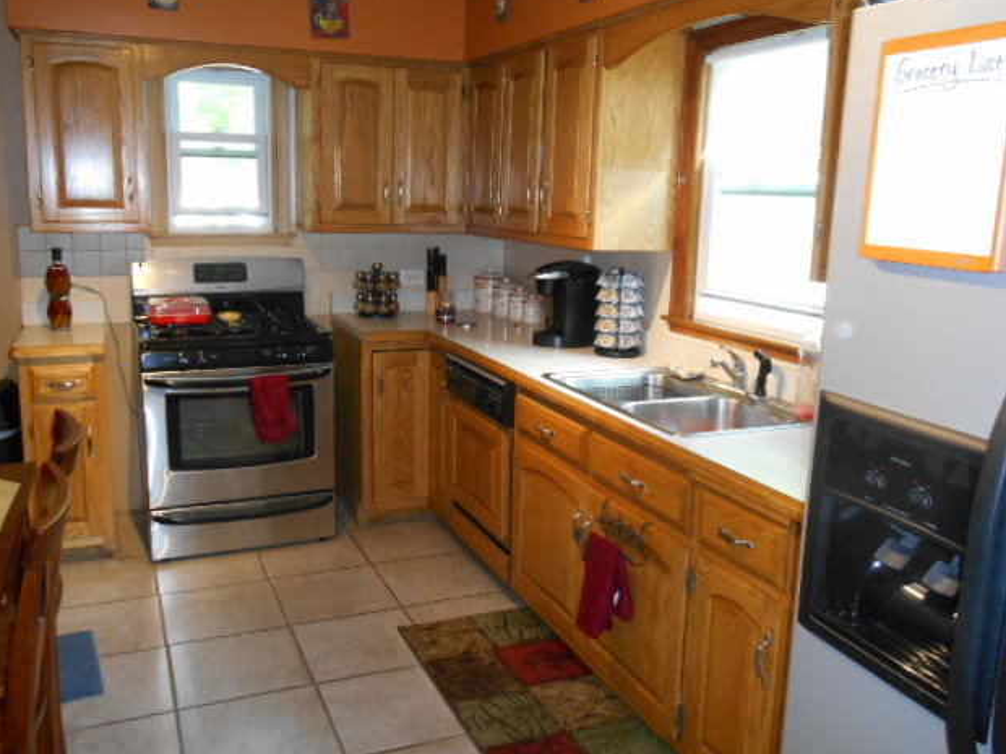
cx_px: 488
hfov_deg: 56.8
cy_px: 366
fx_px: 930
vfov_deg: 44.2
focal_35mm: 32
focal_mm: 5.5
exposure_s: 1/25
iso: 400
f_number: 3.6
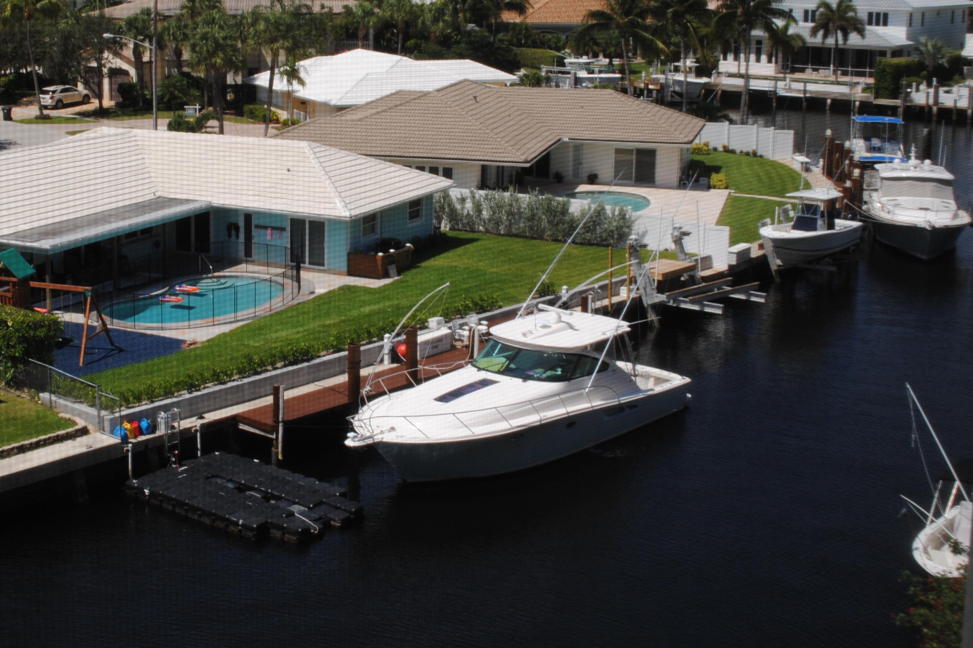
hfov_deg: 34.3
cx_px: 352
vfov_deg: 23.3
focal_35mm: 58
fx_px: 1567
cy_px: 207
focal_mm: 26
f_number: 8
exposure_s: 1/250
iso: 100
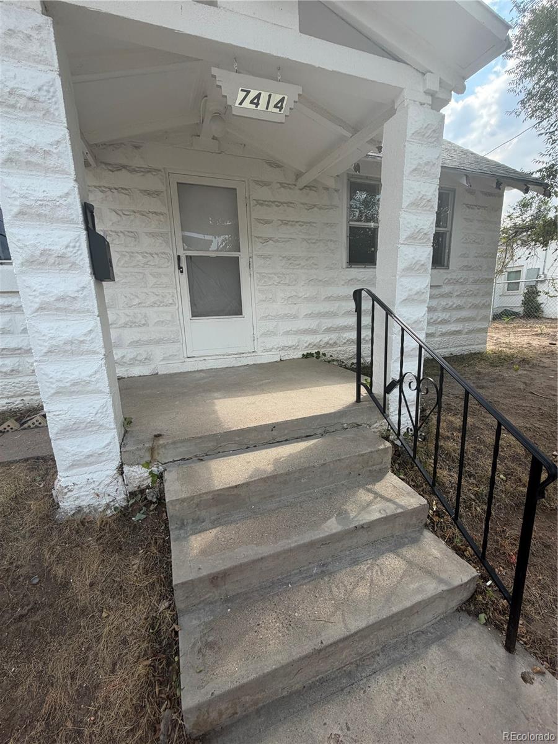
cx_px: 279
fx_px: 301
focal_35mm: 14
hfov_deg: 85.7
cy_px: 372
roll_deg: +1.4
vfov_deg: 102.1
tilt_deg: -12.0
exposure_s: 1/502
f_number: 2.2
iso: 50
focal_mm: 2.22
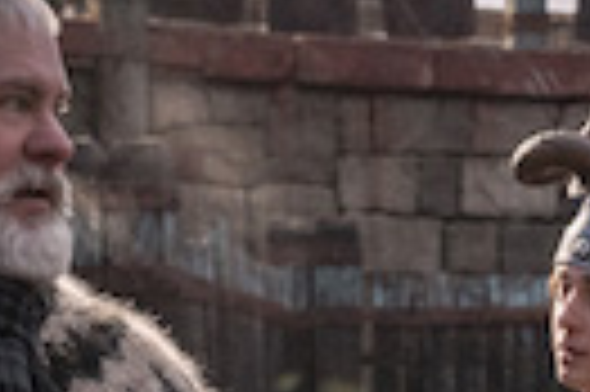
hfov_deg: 13.5
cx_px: 518
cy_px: 665
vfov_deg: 8.7
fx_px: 2480
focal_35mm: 151
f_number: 4
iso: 1600
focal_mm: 30.5
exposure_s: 1/500
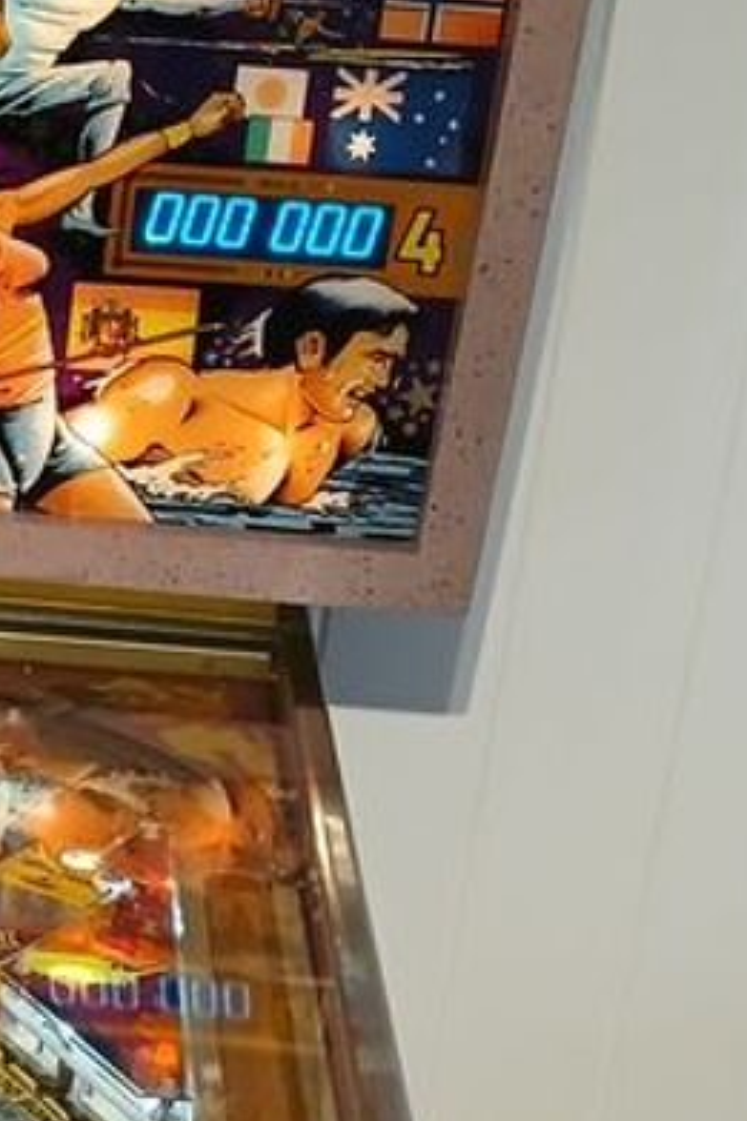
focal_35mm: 92
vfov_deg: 21.7
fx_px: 2866
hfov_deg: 13.7
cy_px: 1002
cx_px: -449
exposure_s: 1/33.3
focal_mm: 3.98
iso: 200
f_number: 1.8
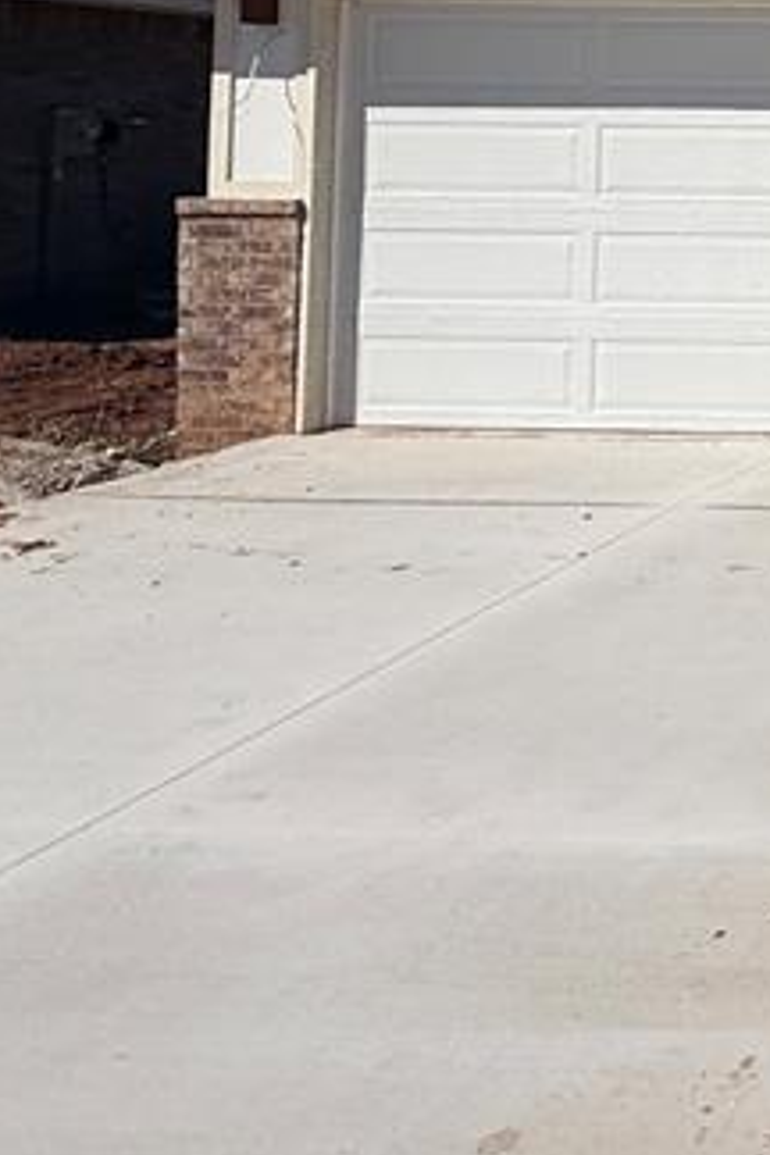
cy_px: 100
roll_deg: -0.6
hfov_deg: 19.8
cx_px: 1447
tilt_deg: +2.0
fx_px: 1476
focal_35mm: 46
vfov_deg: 39.4
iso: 50
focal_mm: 2.22
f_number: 2.2
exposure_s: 1/6173
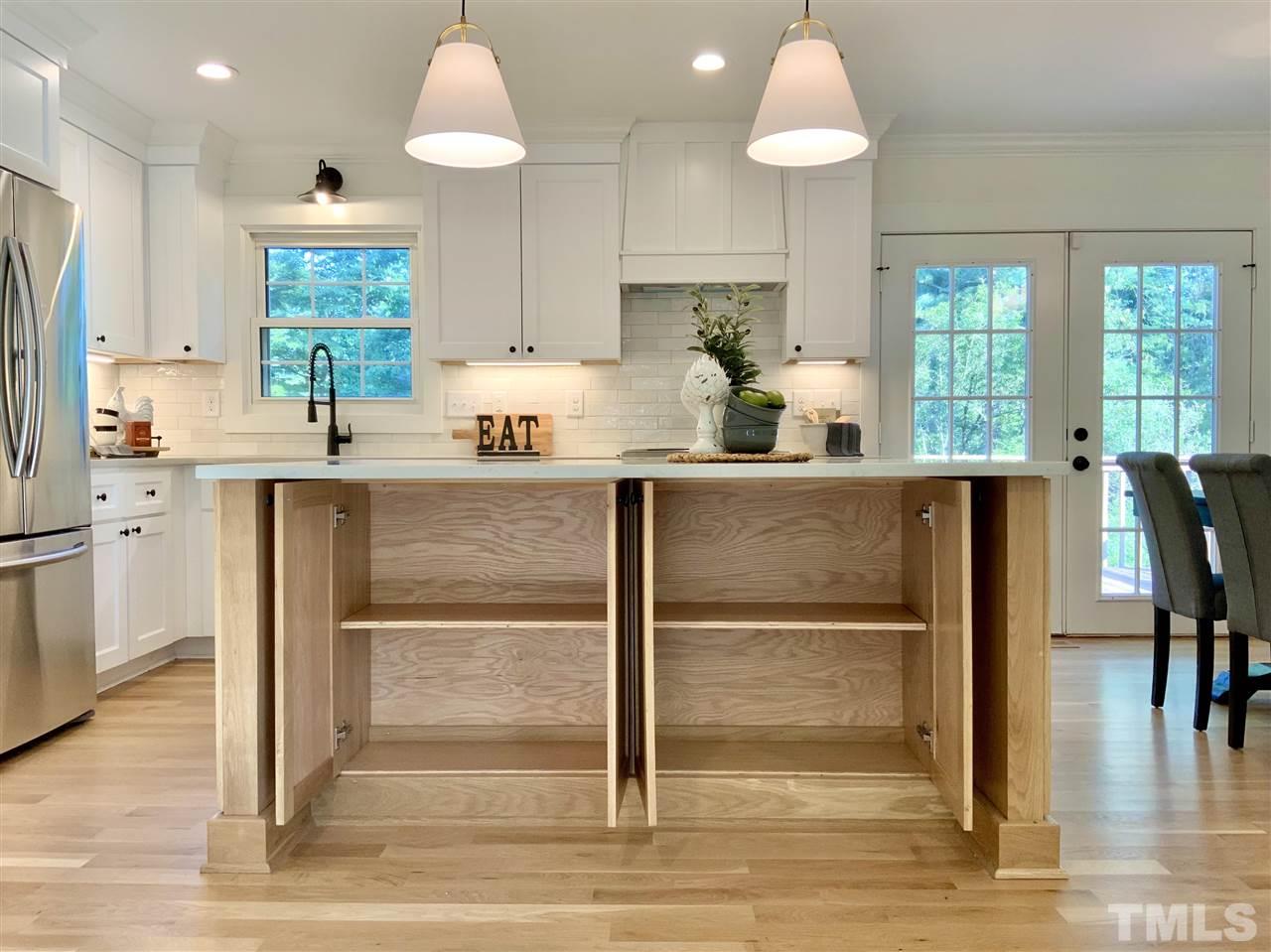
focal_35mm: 29
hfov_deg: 61.7
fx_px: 1064
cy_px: 476
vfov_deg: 48.2
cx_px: 636
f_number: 1.8
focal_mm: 3
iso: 32
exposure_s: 1/60
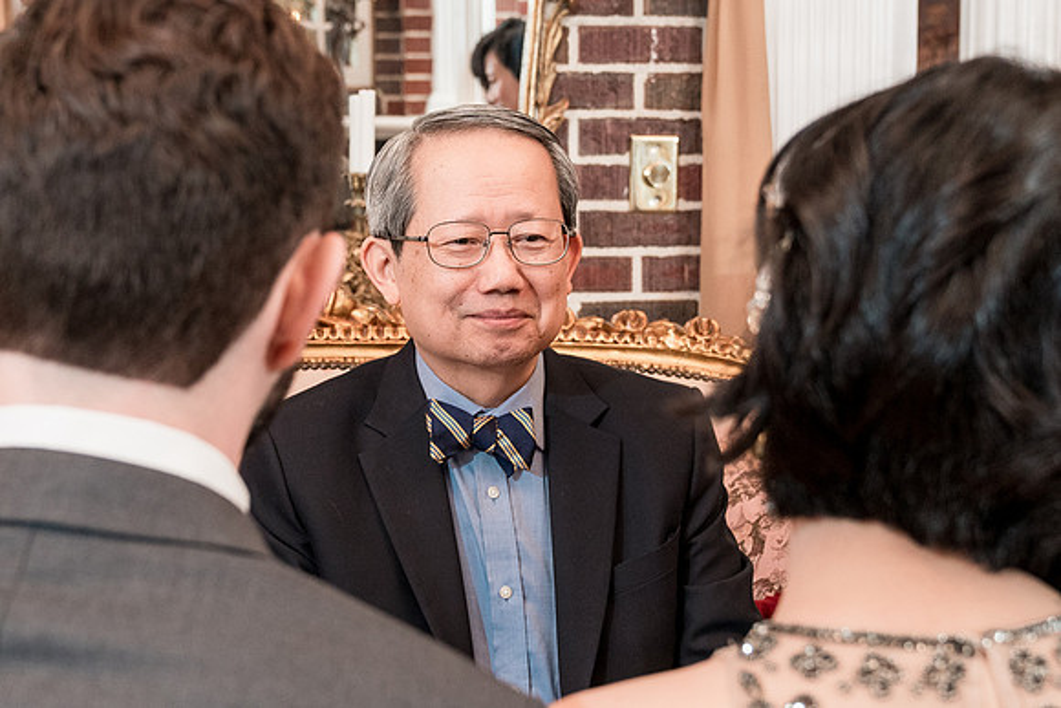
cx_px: 485
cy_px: 371
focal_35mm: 64
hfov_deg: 31.5
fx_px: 1879
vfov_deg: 21.3
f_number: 4
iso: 2000
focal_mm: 36
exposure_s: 1/200
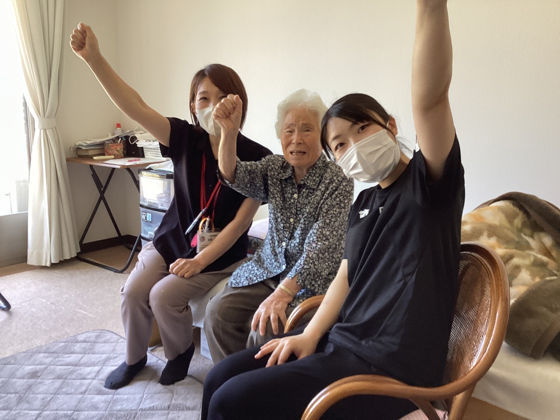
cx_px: 280
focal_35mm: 31
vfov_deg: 45.4
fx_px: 502
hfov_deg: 58.4
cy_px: 210
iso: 100
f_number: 2.4
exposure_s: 1/60
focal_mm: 3.3
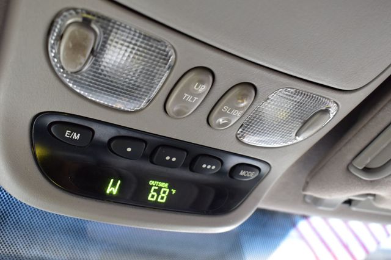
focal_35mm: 38
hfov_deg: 51.3
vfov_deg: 35.5
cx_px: 196
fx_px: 407
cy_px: 130
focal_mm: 25
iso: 500
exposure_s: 1/15
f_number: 6.3
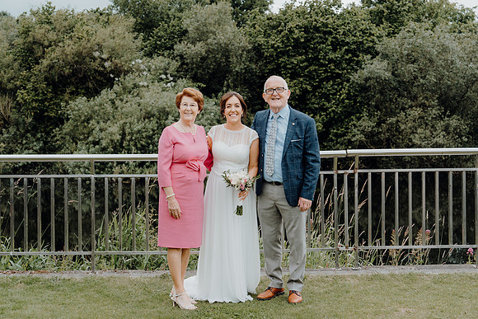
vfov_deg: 23.8
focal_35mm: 57
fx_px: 757
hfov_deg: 35.0
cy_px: 160
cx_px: 239
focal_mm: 57
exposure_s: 1/250
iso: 400
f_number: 5.6
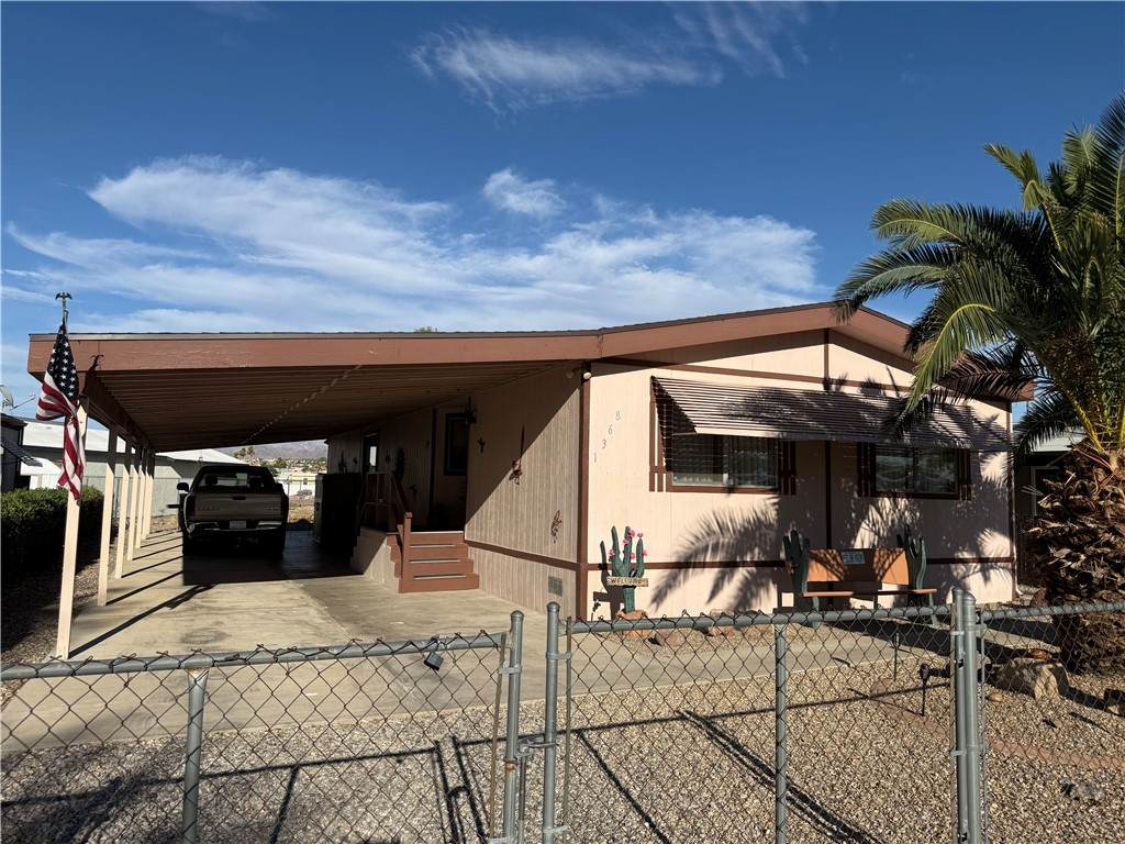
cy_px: 422
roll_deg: -1.5
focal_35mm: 24
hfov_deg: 71.6
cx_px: 562
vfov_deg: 56.8
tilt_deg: +6.2
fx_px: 780
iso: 80
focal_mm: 6.76
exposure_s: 1/7353
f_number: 1.78
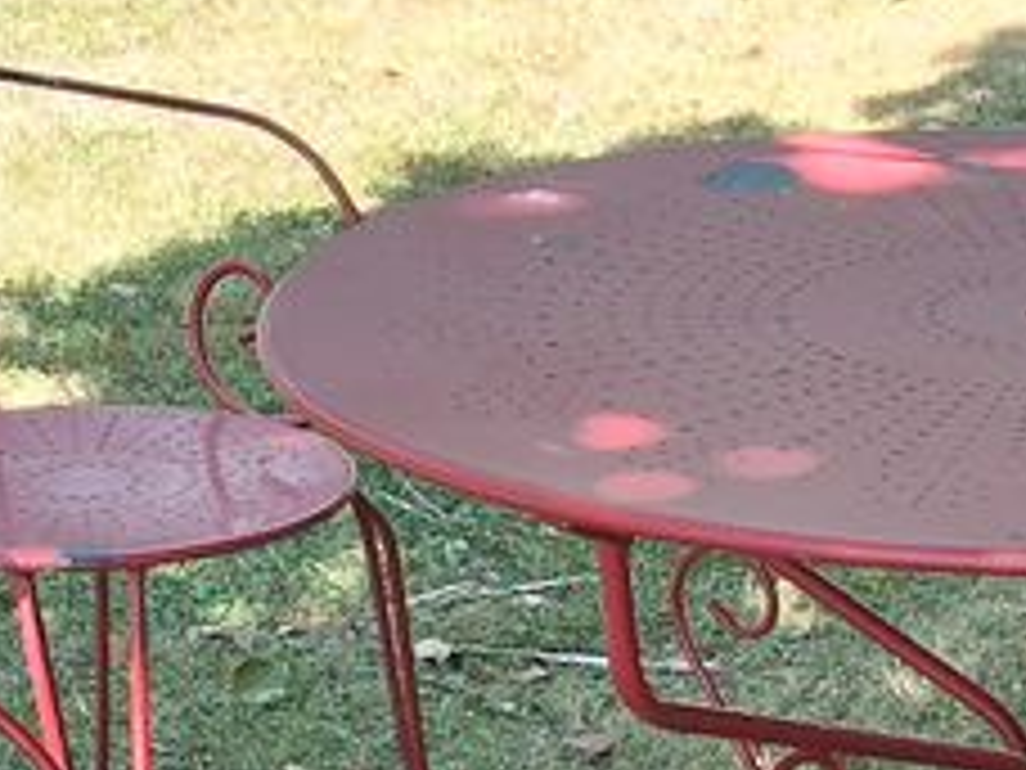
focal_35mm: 123
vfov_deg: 11.5
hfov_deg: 15.7
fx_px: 3646
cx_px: 1080
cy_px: 1202
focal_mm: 2.91
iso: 32
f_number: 1.9
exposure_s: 1/209
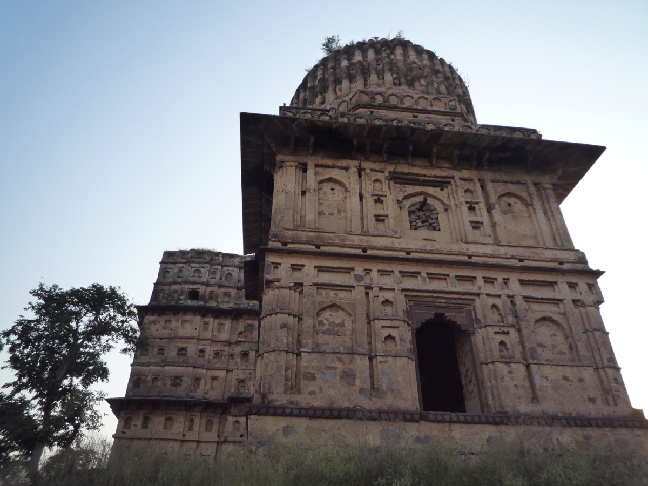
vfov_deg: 54.9
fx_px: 468
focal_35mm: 25
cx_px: 324
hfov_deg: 69.4
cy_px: 243
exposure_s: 1/400
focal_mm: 4.4
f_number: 2.8
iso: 160
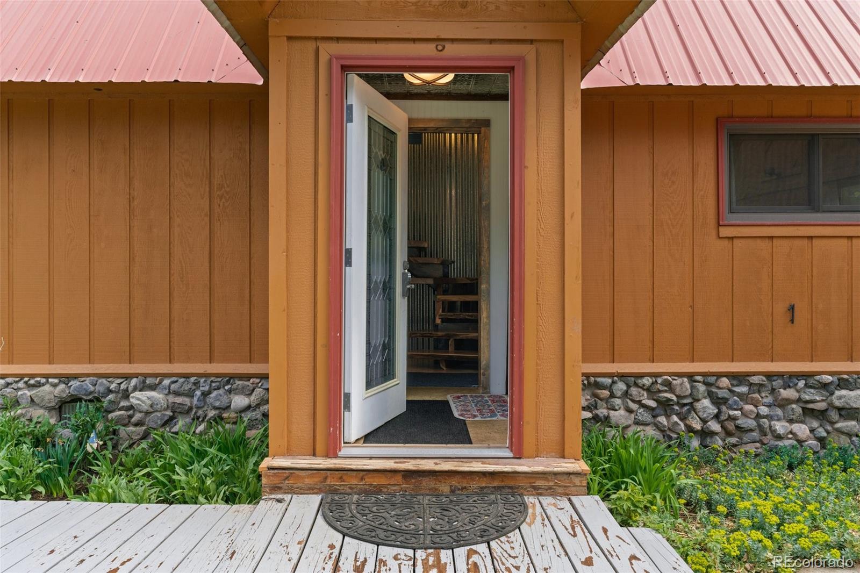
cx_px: 430
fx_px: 621
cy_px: 286
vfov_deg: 49.5
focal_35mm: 26
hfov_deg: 69.4
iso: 400
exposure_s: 1/200
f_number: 8
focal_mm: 26
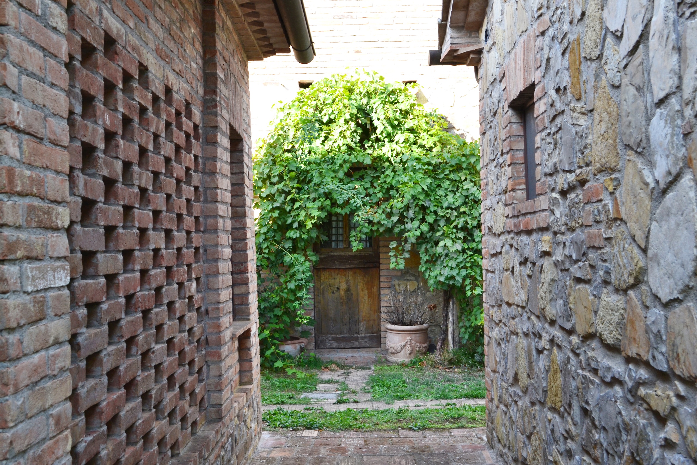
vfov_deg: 29.9
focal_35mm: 45
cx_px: 348
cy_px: 232
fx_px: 871
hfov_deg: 43.6
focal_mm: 30
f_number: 9
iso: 400
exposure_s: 1/100
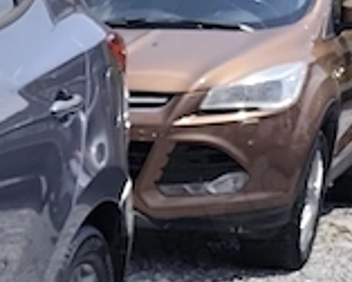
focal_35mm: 143
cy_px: 365
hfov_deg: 9.9
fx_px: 1492
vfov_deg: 10.6
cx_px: -722
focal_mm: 6.19
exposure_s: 1/1173
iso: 50
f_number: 1.65
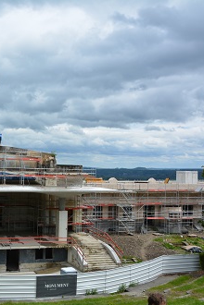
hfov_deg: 26.8
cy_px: 153
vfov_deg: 41.3
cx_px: 5
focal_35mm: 48
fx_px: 406
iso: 100
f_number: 8
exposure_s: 1/250
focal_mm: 21
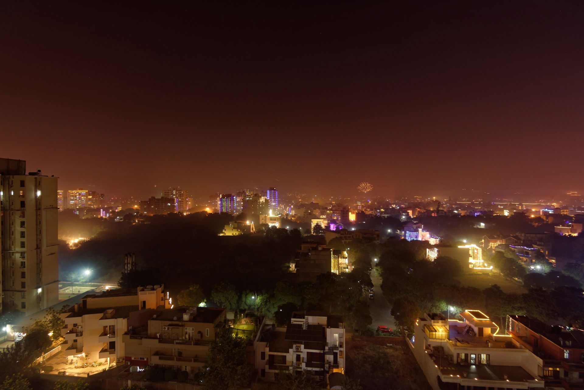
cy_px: 195
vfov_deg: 72.1
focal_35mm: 16
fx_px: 268
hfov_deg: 95.0
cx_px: 292
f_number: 4.5
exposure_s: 5
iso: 100
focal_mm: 11
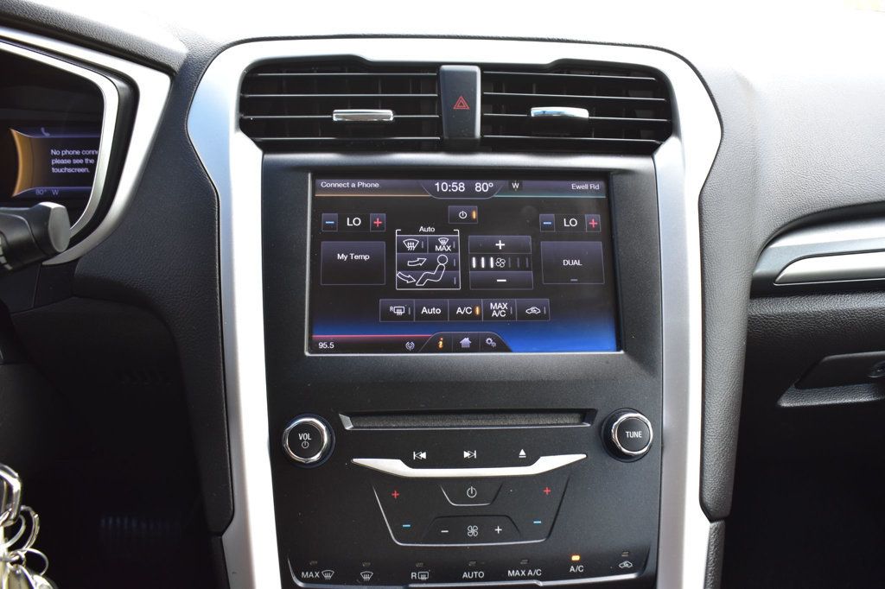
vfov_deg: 41.7
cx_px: 442
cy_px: 294
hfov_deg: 59.5
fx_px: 774
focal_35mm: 32
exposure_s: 1/40
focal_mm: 21
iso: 400
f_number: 7.1
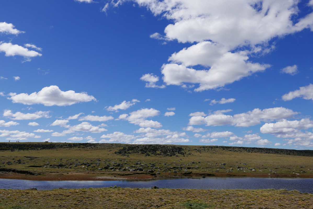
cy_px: 104
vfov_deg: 45.0
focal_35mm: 29
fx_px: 252
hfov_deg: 63.6
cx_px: 156
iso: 200
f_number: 5.6
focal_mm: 13
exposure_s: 1/1600
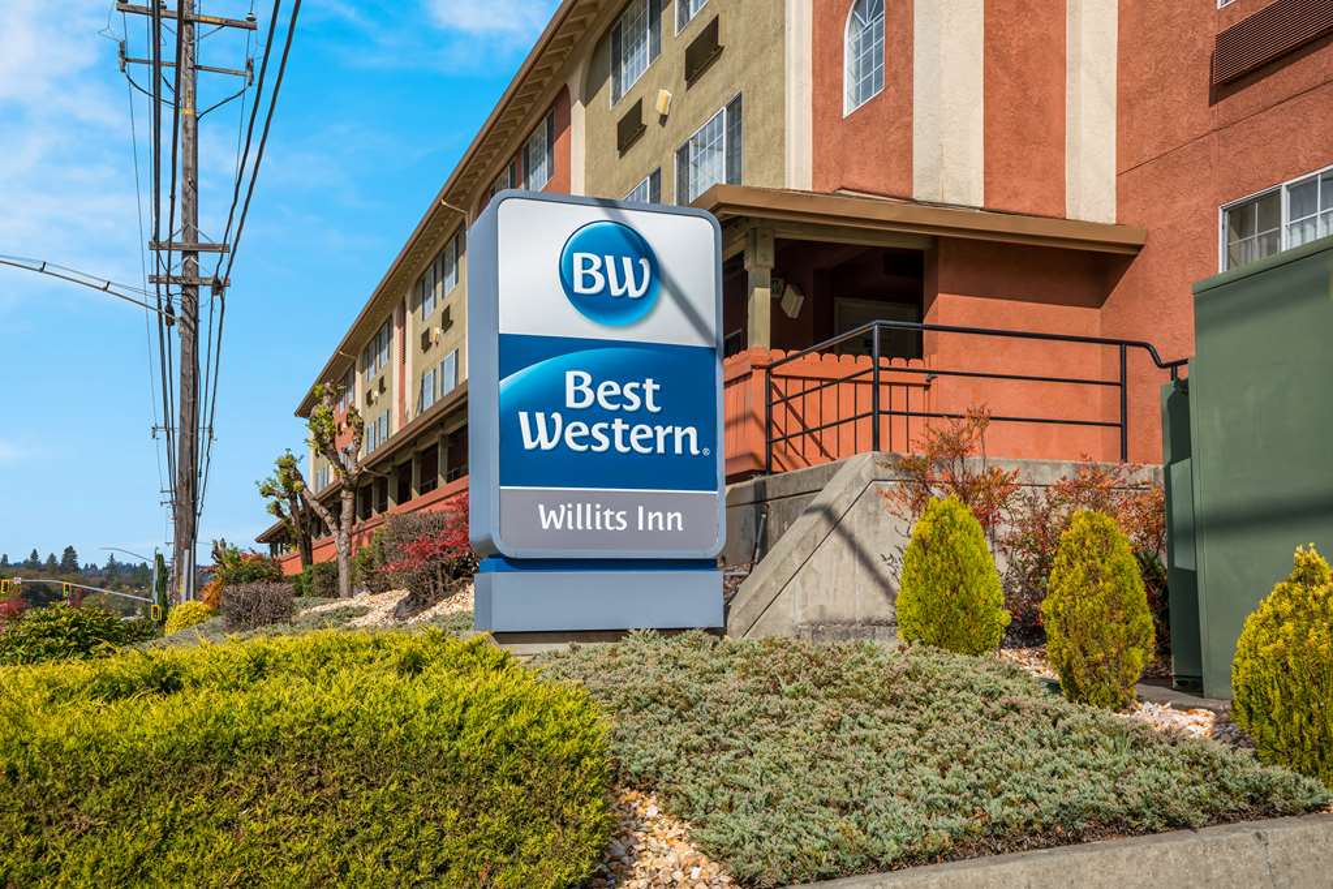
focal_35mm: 35
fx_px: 1296
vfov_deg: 37.9
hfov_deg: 54.4
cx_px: 666
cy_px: 444
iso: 200
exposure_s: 1/500
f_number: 8
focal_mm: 35
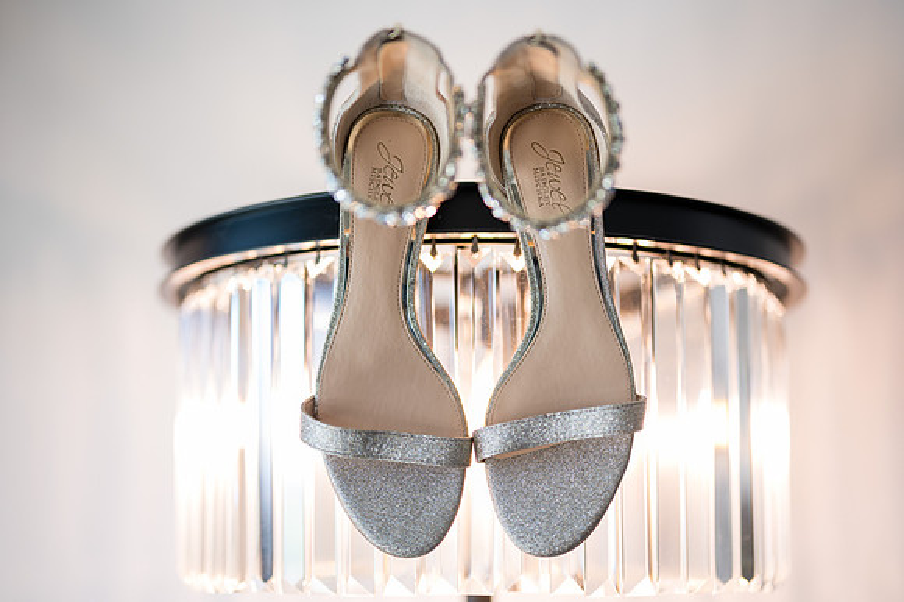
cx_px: 452
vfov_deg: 27.0
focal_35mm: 50
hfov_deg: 39.6
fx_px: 1255
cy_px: 301
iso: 250
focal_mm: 50
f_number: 1.2
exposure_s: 1/1000
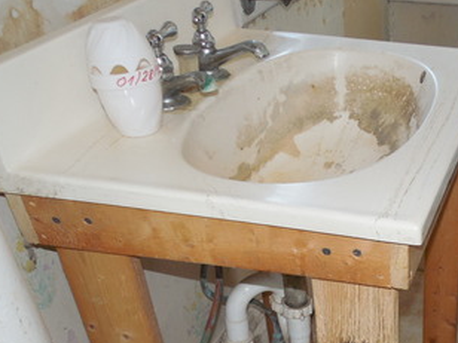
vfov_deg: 26.9
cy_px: 316
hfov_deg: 34.3
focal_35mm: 52
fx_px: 688
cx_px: 431
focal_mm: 4.5
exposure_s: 1/25
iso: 125
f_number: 3.3
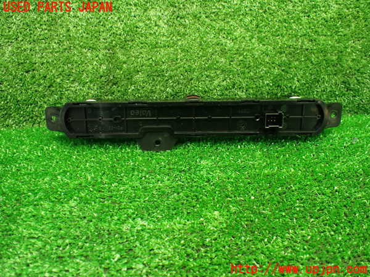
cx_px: 185
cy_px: 138
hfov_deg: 60.0
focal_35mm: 30
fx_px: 321
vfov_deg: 46.8
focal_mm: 5.4
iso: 800
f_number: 2.3
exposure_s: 1/80
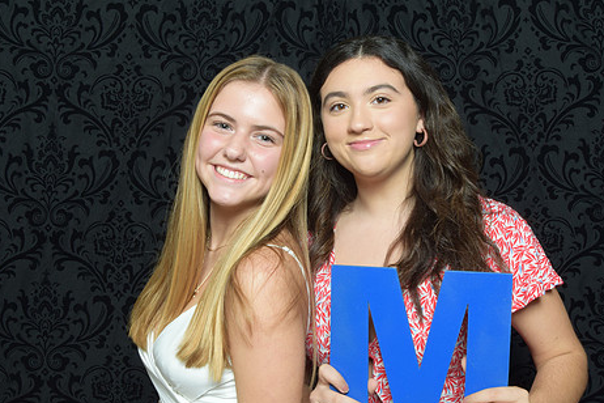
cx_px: 322
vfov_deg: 27.5
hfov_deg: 40.3
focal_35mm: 49
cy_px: 211
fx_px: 822
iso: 500
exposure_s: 1/60
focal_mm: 26
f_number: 20
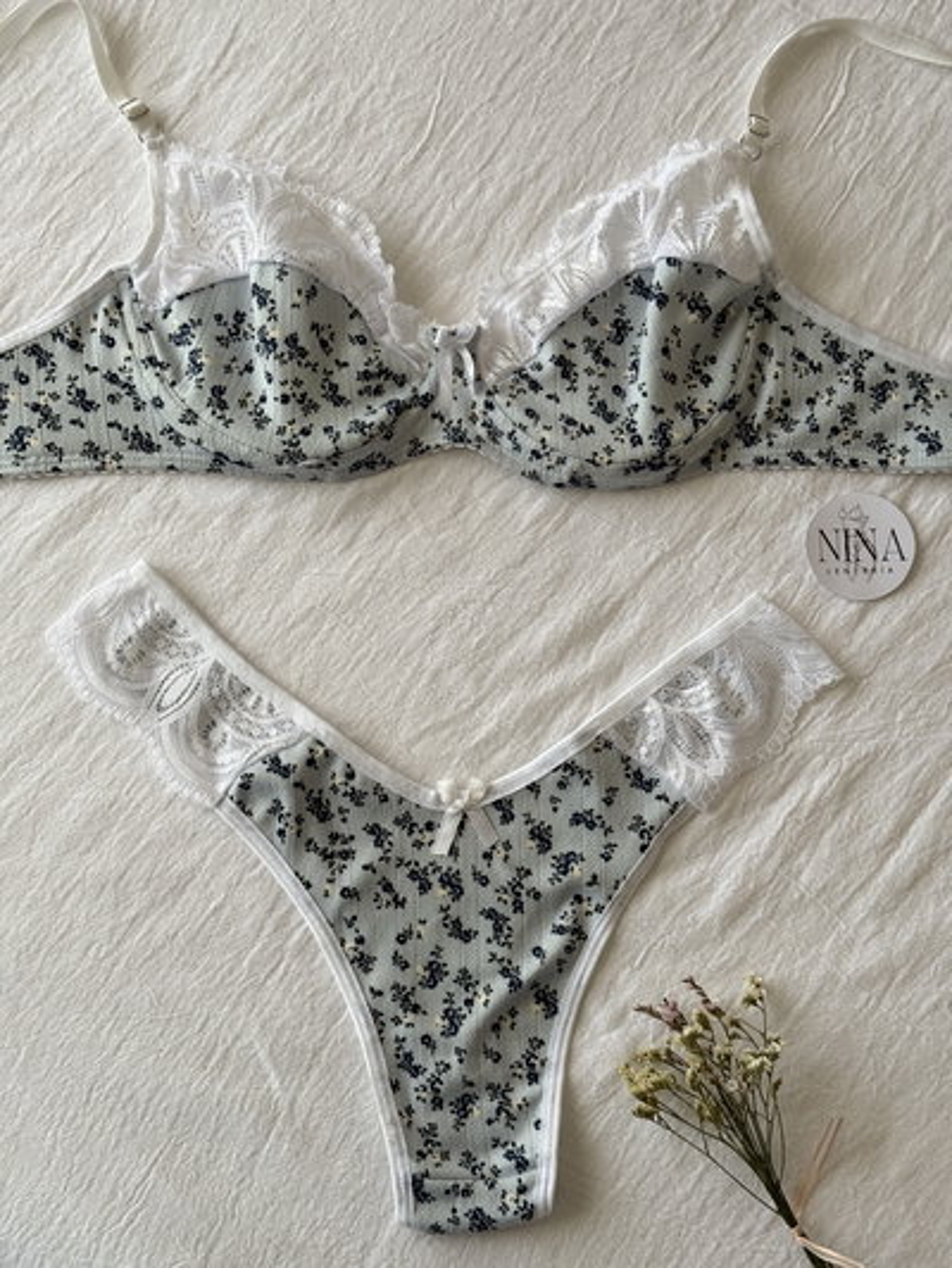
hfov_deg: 30.3
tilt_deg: -84.1
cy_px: 634
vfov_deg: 39.6
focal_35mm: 48
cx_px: 476
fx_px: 1759
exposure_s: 1/69
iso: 100
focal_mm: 6.76
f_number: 1.78
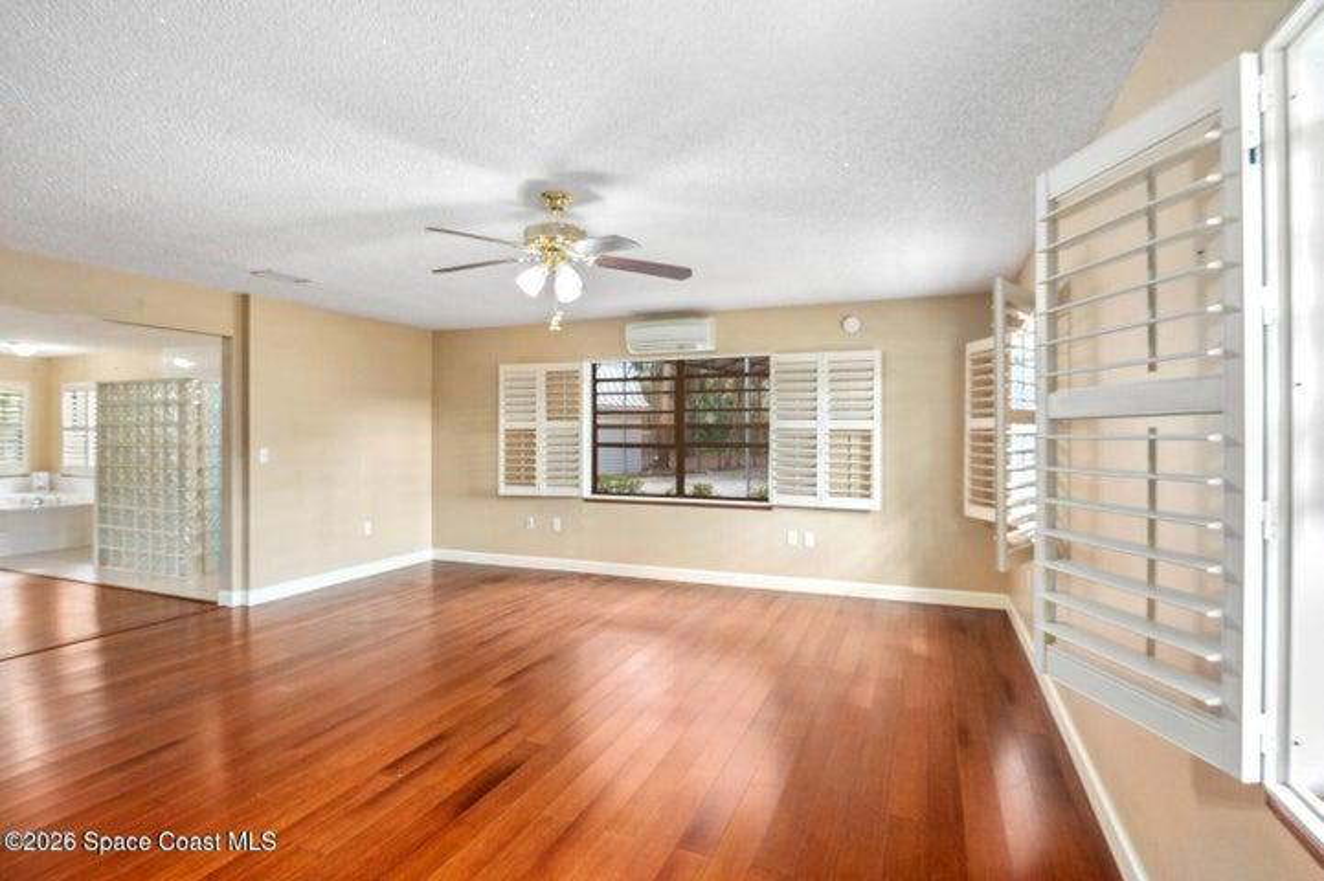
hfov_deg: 86.9
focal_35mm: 19
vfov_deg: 64.5
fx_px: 698
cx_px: 662
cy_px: 440
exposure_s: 1/5
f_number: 9
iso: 1250
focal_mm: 19
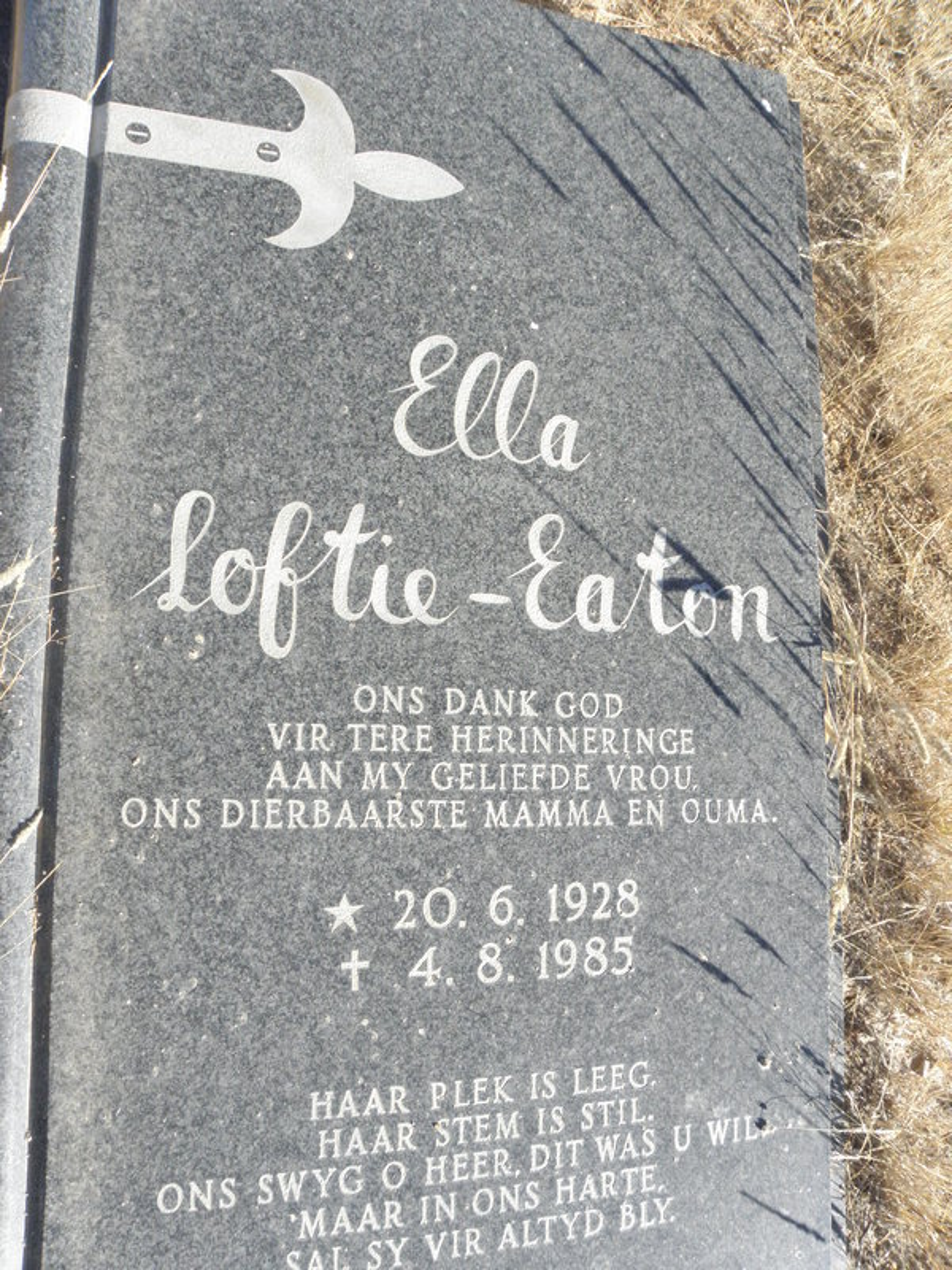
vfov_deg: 67.3
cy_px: 635
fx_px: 953
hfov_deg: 53.1
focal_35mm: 26
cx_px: 476
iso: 200
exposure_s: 1/320
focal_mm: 4.6
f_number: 6.3
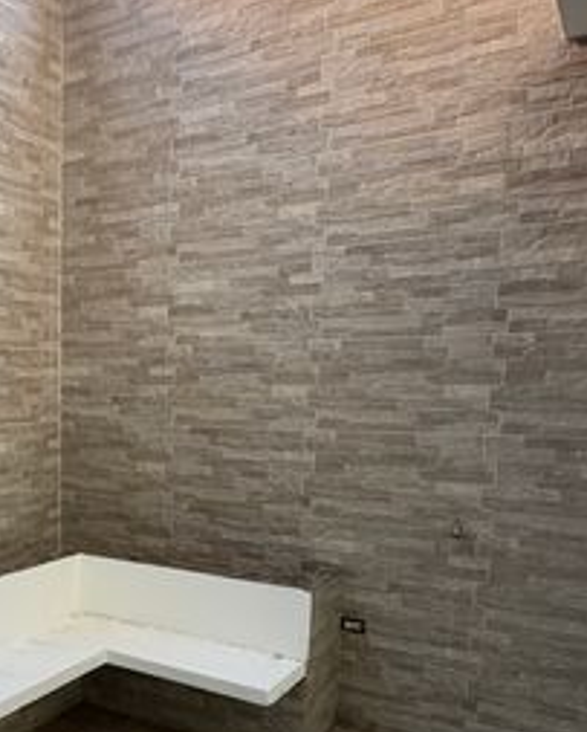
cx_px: 20
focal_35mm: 36
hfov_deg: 37.5
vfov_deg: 49.4
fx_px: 780
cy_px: 488
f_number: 2.2
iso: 160
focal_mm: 2.22
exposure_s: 1/99
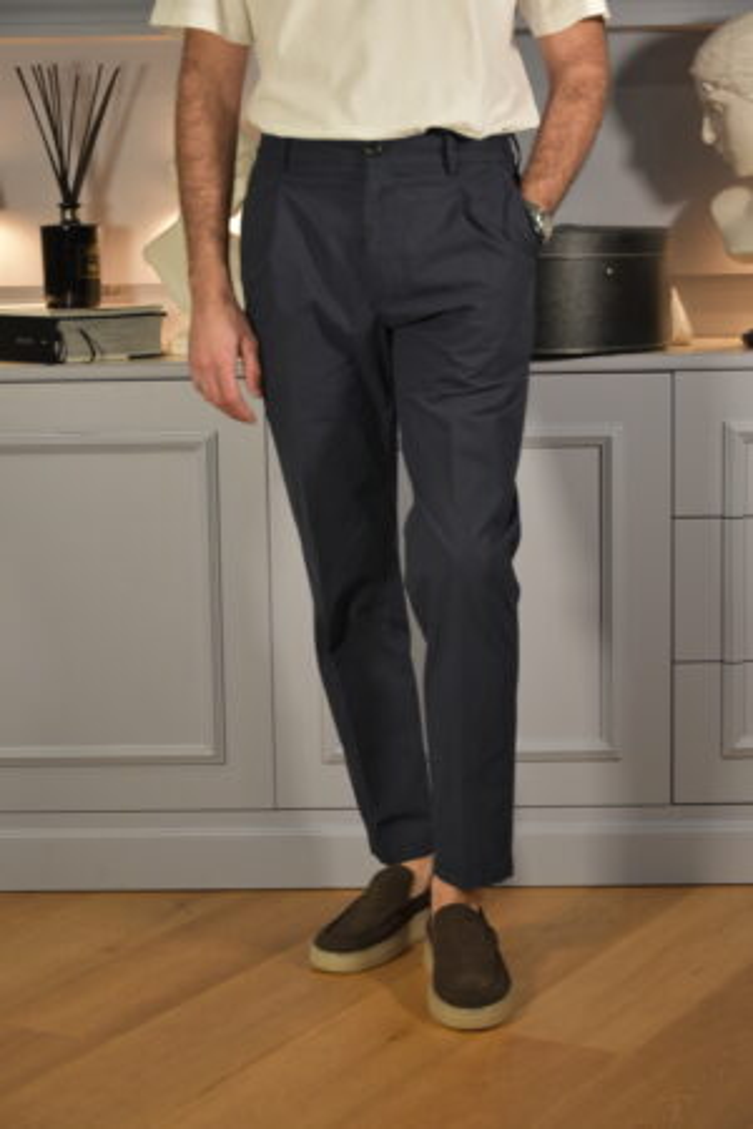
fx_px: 2353
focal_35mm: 75
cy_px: 564
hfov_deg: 18.2
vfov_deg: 27.0
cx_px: 376
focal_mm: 50
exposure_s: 1/80
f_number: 5
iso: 1600
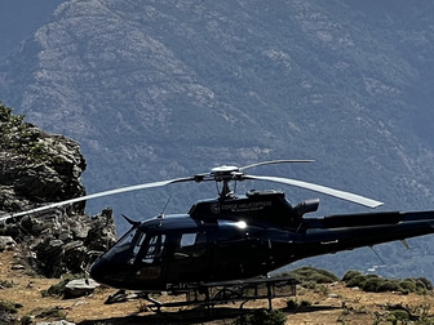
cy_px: 45
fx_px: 3448
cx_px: 351
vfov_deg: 5.4
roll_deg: +2.1
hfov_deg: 7.2
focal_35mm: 275
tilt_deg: -4.1
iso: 32
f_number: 2.8
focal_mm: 9
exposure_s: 1/1508
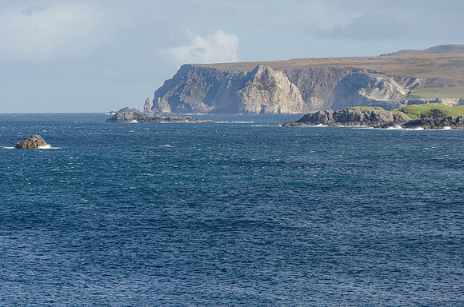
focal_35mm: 182
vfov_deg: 7.5
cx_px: 196
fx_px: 2346
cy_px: 129
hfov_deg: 11.3
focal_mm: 105
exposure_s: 1/320
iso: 100
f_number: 7.1
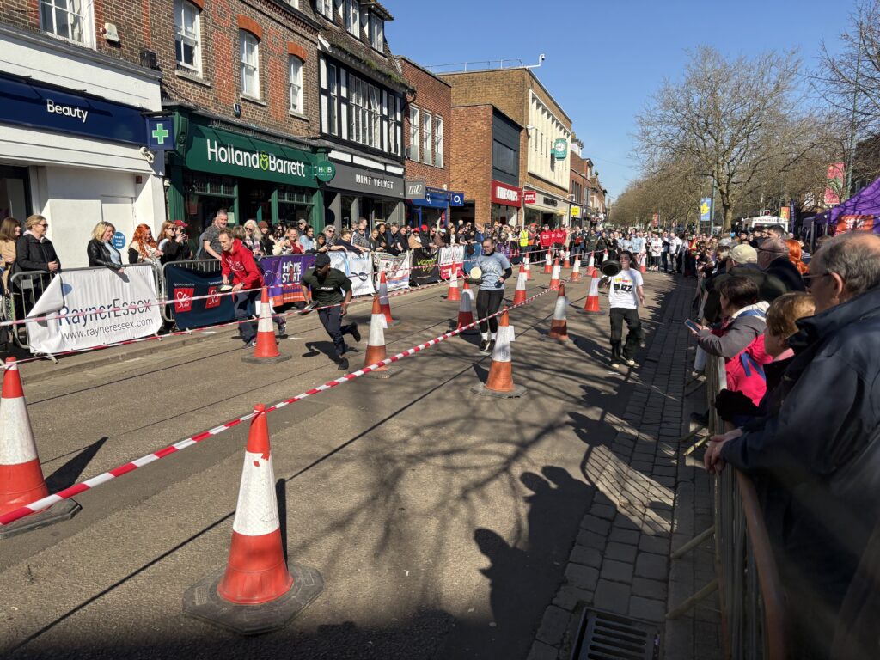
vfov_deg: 53.1
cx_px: 440
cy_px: 330
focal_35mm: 26
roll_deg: +0.0
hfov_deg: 67.3
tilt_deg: -8.1
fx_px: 661
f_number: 1.6
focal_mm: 5.96
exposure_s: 1/3831
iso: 50
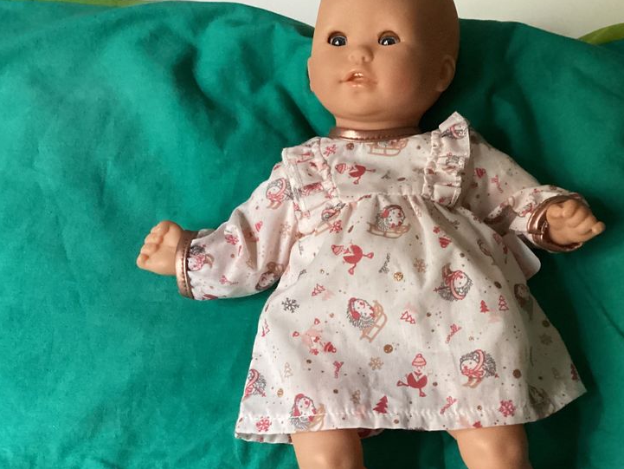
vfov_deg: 33.6
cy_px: 264
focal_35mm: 43
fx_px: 775
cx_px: 360
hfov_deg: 43.7
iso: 640
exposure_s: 1/20
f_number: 2.4
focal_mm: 3.3
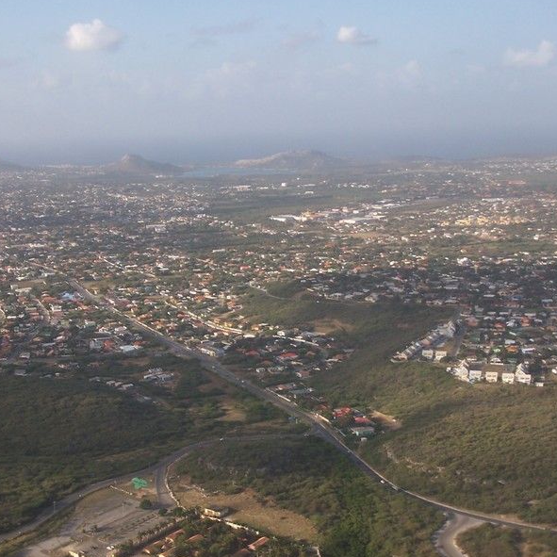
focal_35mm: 61
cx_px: 250
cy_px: 277
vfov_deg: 28.2
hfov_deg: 28.1
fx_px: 1110
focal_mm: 8.5
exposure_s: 1/500
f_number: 3.2
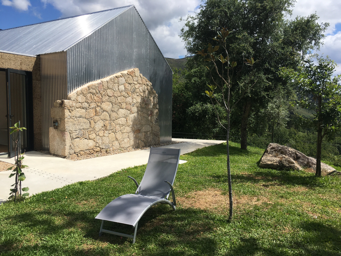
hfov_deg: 61.7
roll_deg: -0.8
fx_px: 286
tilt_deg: -5.8
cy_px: 128
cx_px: 170
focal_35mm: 29
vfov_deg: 48.2
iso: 25
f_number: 2.2
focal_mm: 4.15
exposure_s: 1/2481
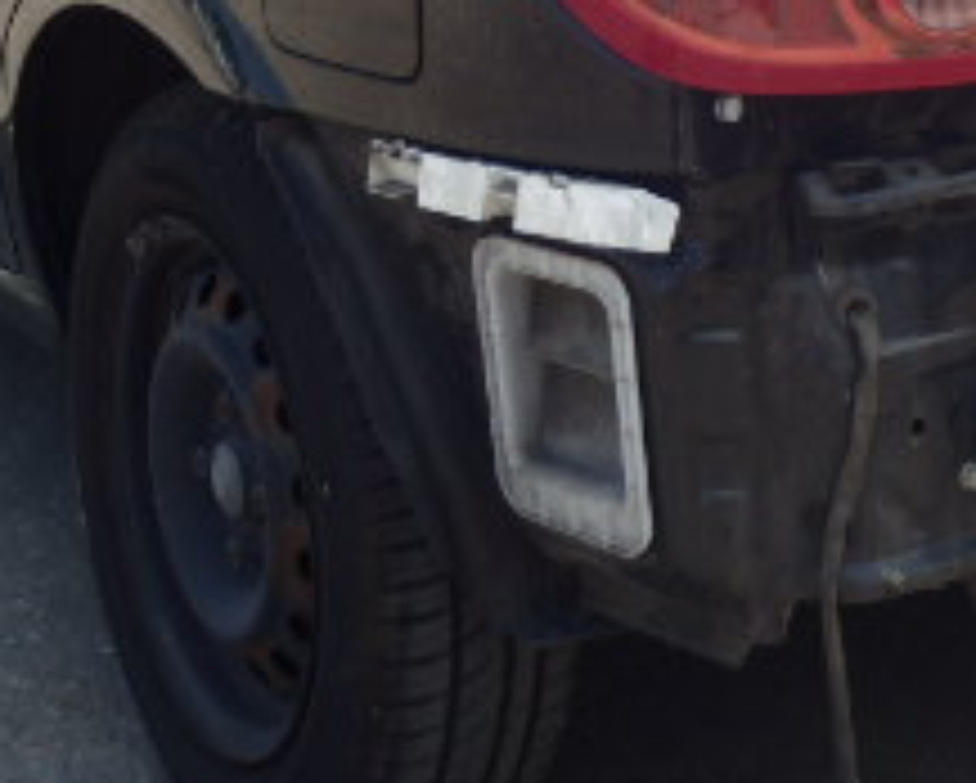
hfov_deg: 20.6
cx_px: 774
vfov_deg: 16.1
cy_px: -158
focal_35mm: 92
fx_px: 2660
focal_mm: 5.7
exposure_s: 1/400
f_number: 4.2
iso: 125
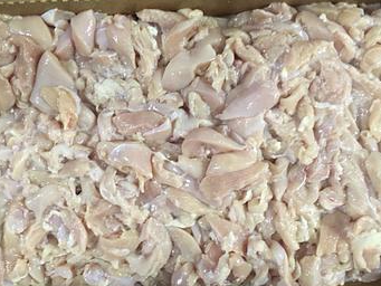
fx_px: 374
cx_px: 183
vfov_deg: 41.8
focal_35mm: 34
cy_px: 141
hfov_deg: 53.9
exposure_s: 1/30
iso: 160
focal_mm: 4.15
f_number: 2.2
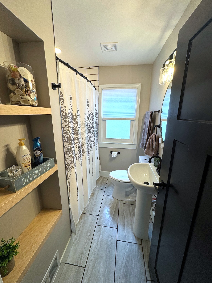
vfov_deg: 102.1
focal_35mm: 14
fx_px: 114
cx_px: 106
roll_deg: +0.1
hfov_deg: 85.7
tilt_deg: -13.2
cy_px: 142
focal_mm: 2.22
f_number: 2.2
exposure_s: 1/120
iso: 64
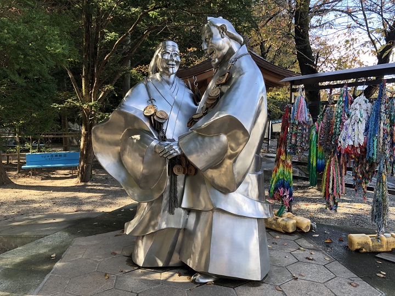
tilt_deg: -3.4
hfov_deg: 63.4
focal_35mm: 28
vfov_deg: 49.7
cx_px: 198
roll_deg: -0.8
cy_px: 148
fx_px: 320
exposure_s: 1/120
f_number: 1.8
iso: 32
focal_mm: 3.99
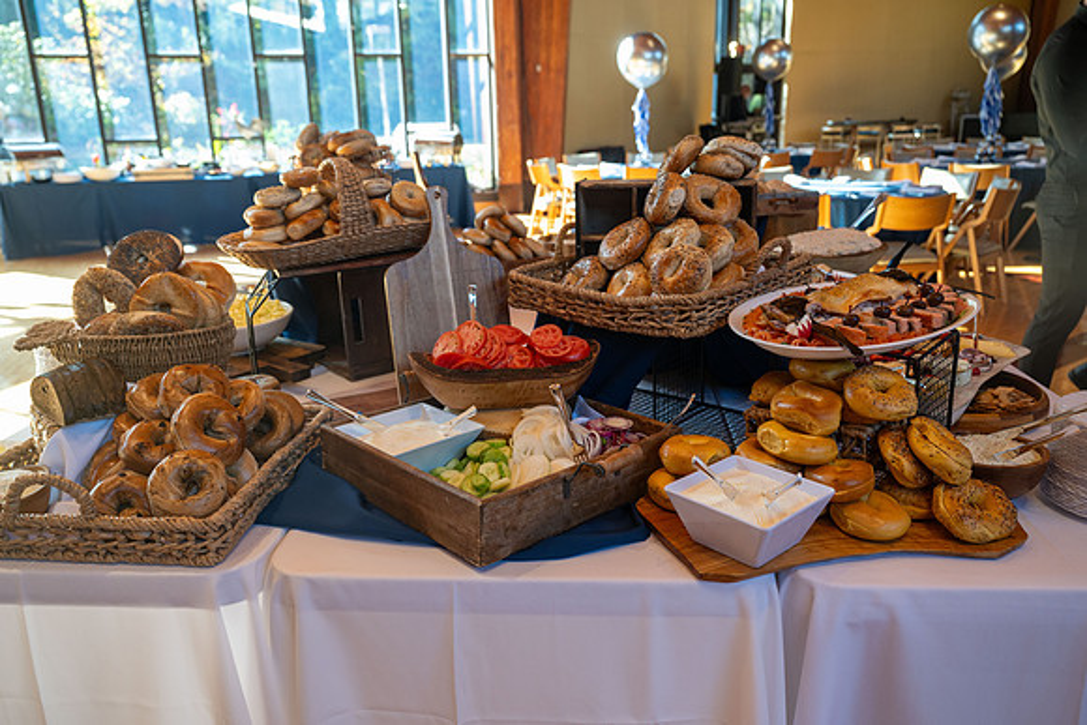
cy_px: 362
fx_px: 861
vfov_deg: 45.7
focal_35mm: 28
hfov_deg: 64.5
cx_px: 544
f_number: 4
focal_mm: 28.5
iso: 640
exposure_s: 1/160
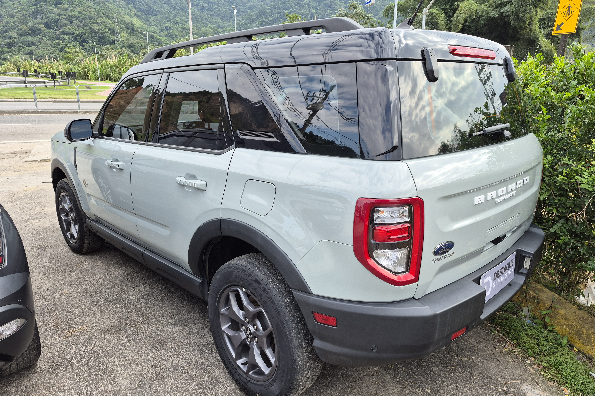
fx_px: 397
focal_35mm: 24
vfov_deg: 53.1
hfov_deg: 73.7
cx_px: 297
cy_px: 211
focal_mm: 5.4
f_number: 1.8
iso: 25
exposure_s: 1/375
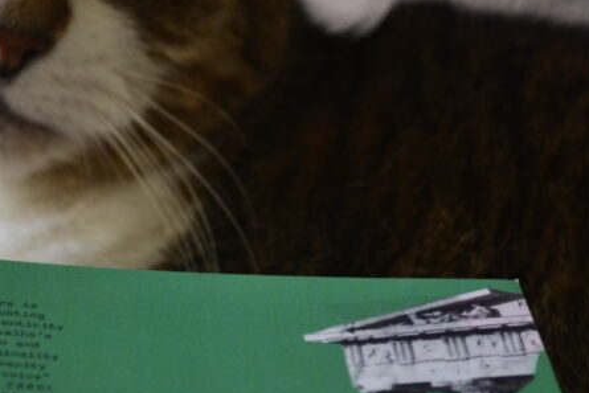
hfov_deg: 14.1
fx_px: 2373
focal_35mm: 145
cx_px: 116
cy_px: 236
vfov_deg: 9.5
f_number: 5.3
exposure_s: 1/15
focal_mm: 42
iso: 800
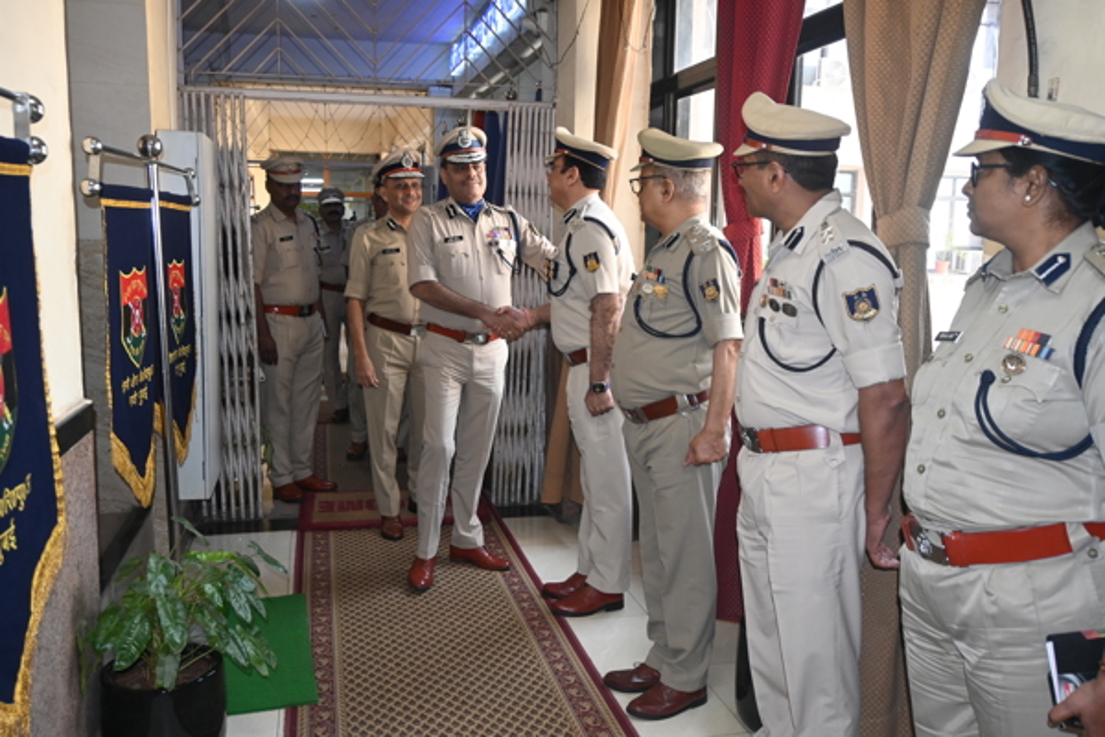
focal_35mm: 32
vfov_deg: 41.7
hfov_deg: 59.5
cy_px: 368
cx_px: 552
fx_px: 967
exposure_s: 1/80
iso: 400
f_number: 4
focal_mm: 21
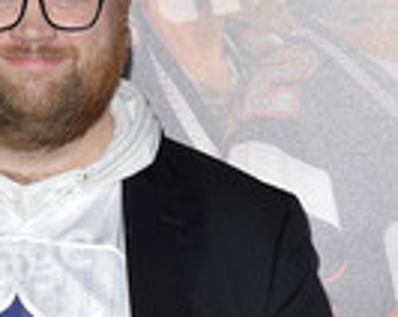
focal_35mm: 147
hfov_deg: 13.0
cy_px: 401
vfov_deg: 10.3
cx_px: 28
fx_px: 1729
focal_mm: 52
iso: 500
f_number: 6.3
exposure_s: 1/250
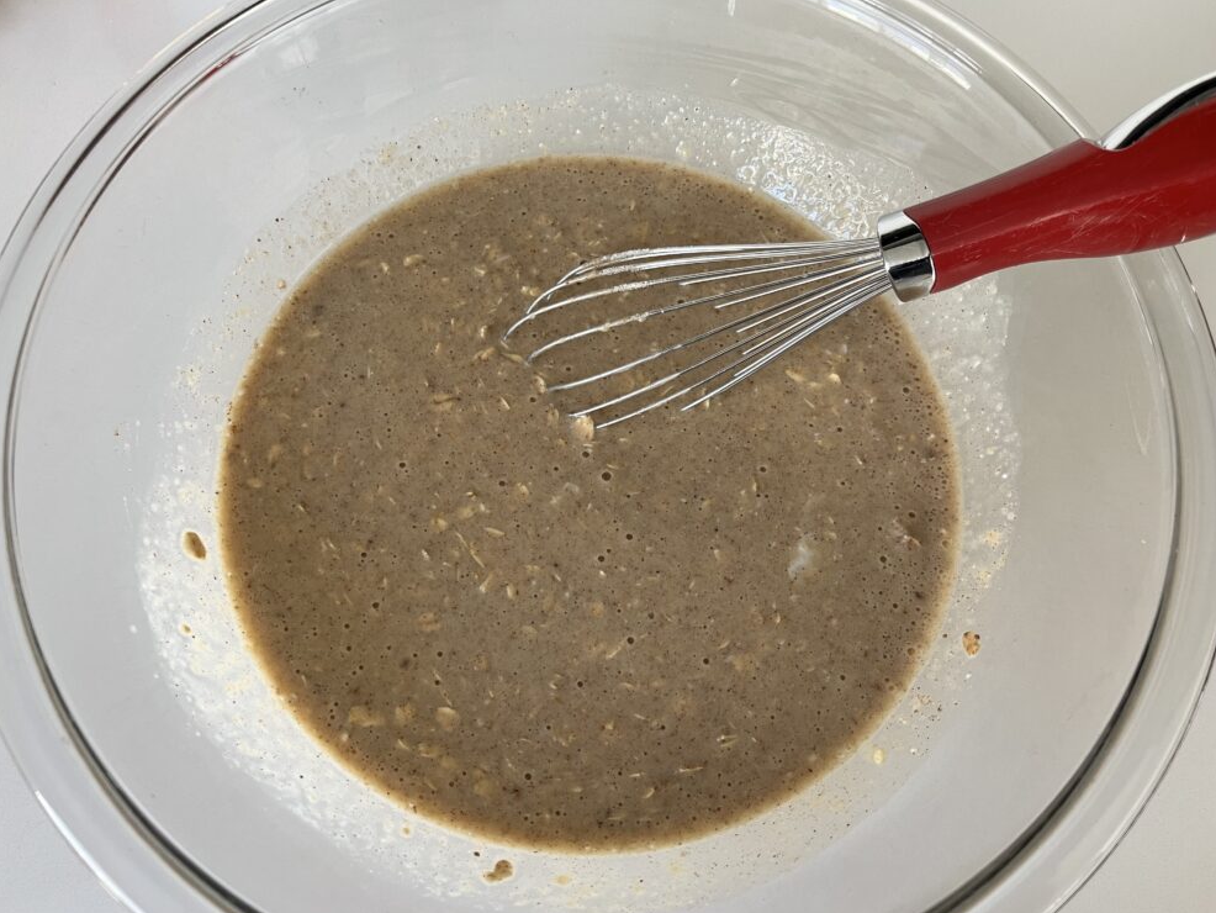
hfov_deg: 65.3
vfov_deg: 51.4
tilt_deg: -67.7
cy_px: 453
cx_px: 587
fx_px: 949
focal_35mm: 27
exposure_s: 1/60
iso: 125
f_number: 1.6
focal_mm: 5.1
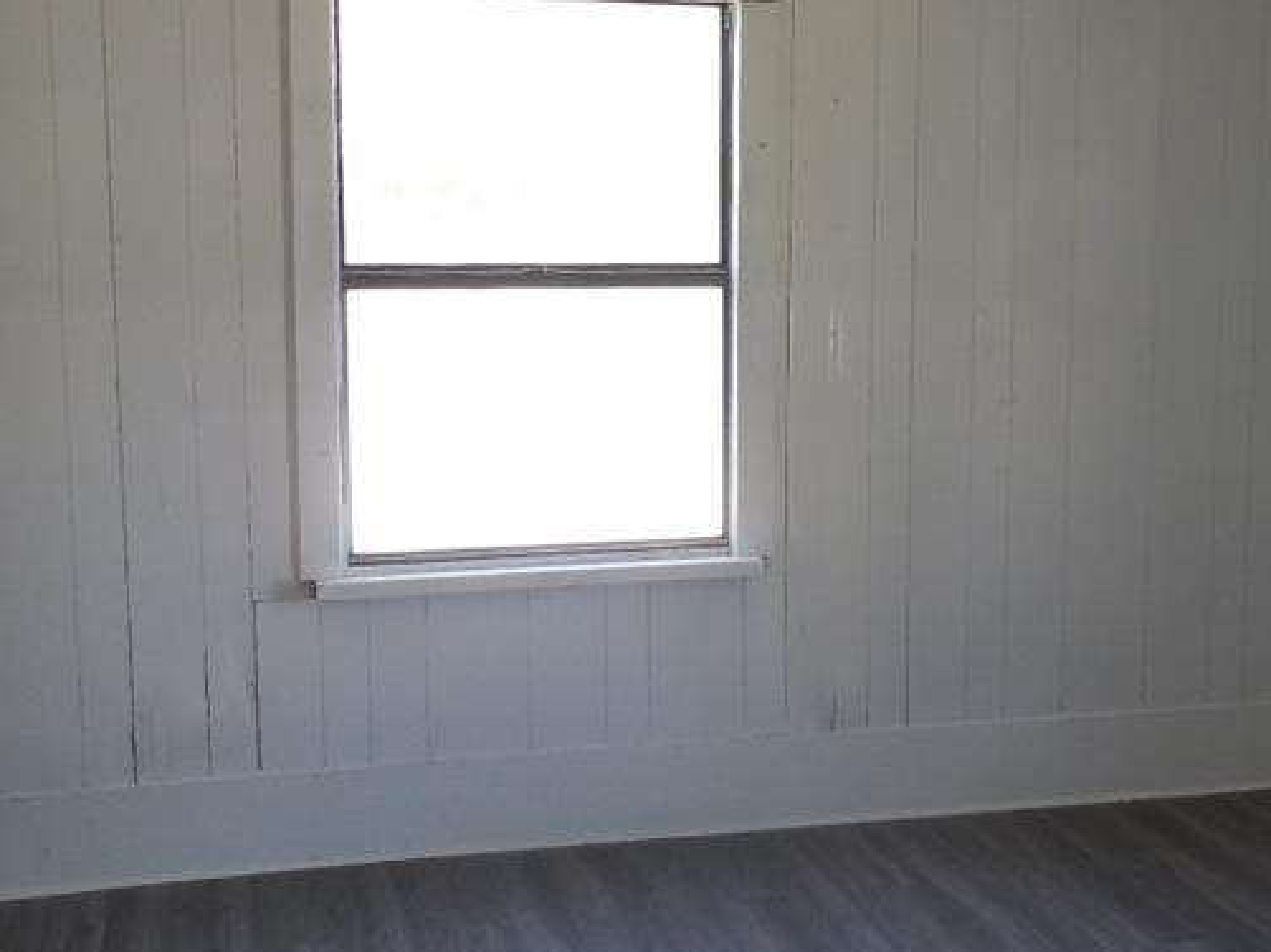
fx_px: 1872
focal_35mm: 51
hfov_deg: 36.8
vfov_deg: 28.5
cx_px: 911
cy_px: 443
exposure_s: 1/50
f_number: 3.1
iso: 125
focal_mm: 4.5
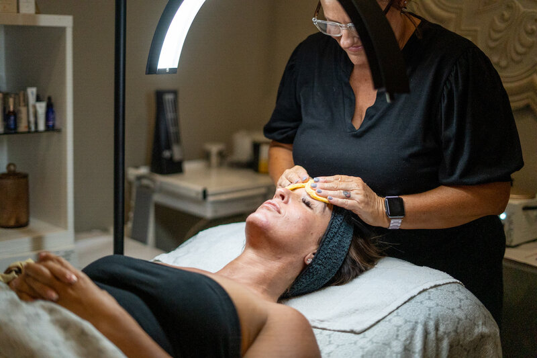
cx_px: 268
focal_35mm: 50
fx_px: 746
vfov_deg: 27.0
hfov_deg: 39.6
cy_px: 179
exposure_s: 1/1250
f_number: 1.8
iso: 5000
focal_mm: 50
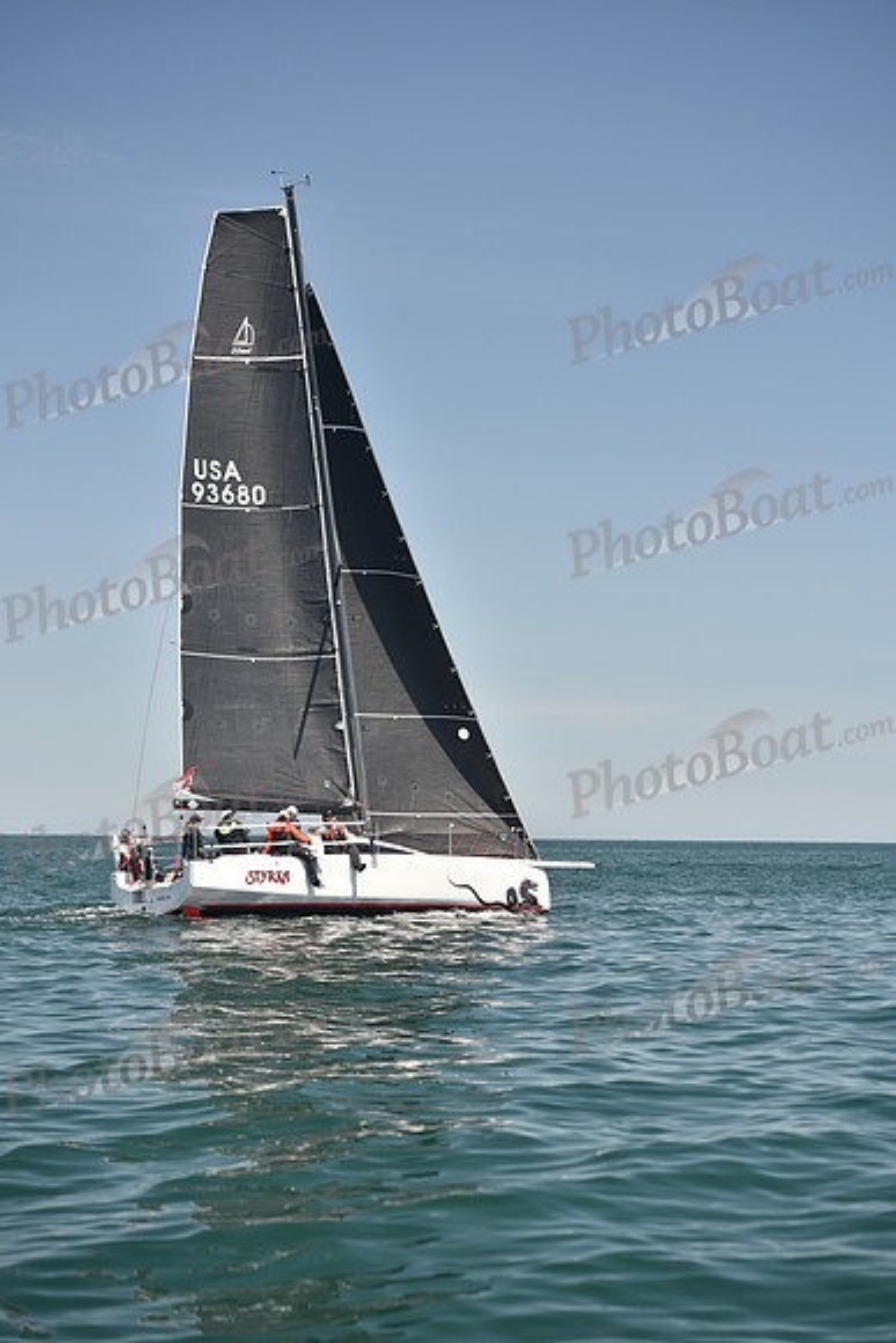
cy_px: 672
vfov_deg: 23.9
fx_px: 3171
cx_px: 448
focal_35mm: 85
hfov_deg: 16.1
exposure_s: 1/800
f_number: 4
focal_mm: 85
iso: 250
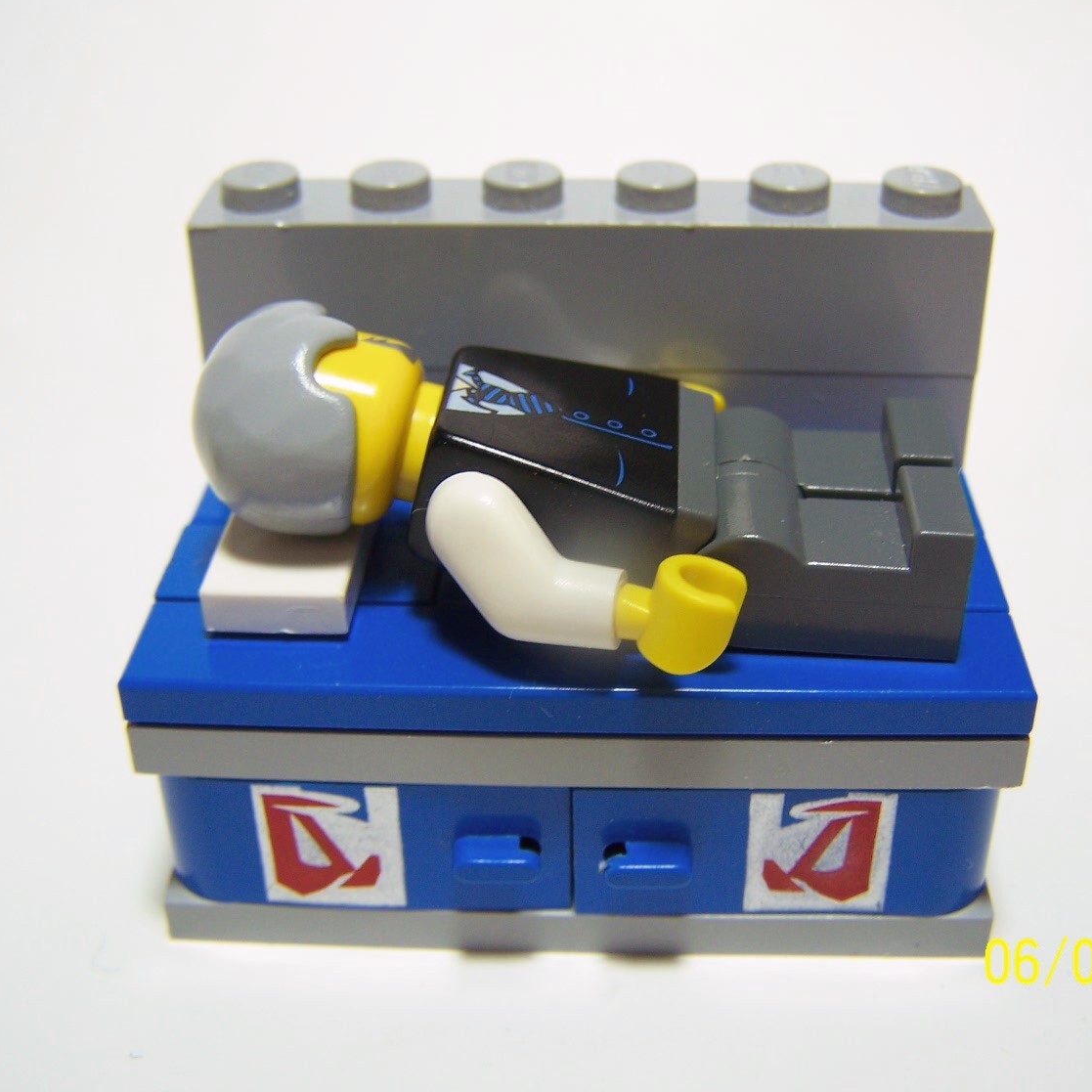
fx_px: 1606
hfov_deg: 37.5
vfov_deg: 37.6
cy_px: 546
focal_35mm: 45
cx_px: 619
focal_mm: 6.3
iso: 80
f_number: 2.8
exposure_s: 1/40
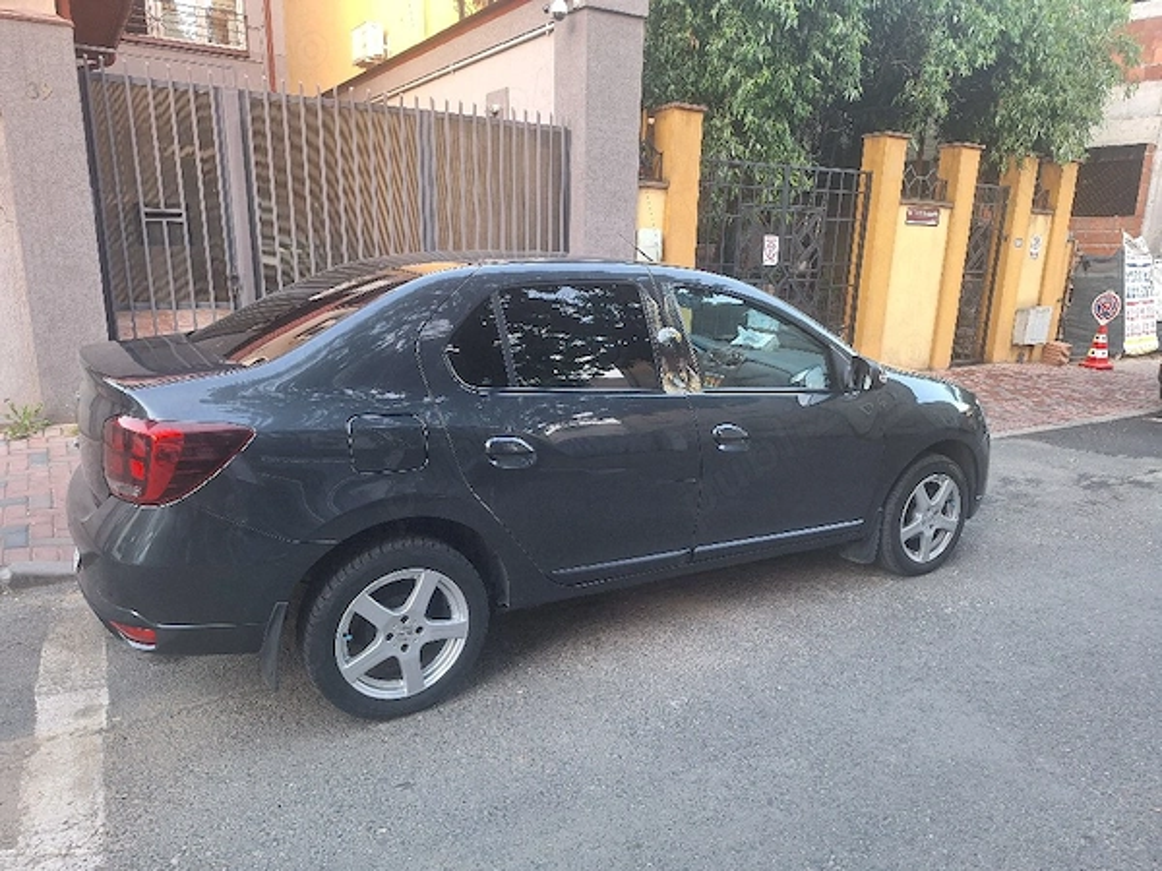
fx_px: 772
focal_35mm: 23
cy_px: 436
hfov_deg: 73.9
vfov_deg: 58.9
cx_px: 581
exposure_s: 1/50
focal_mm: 5.54
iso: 160
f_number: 1.8
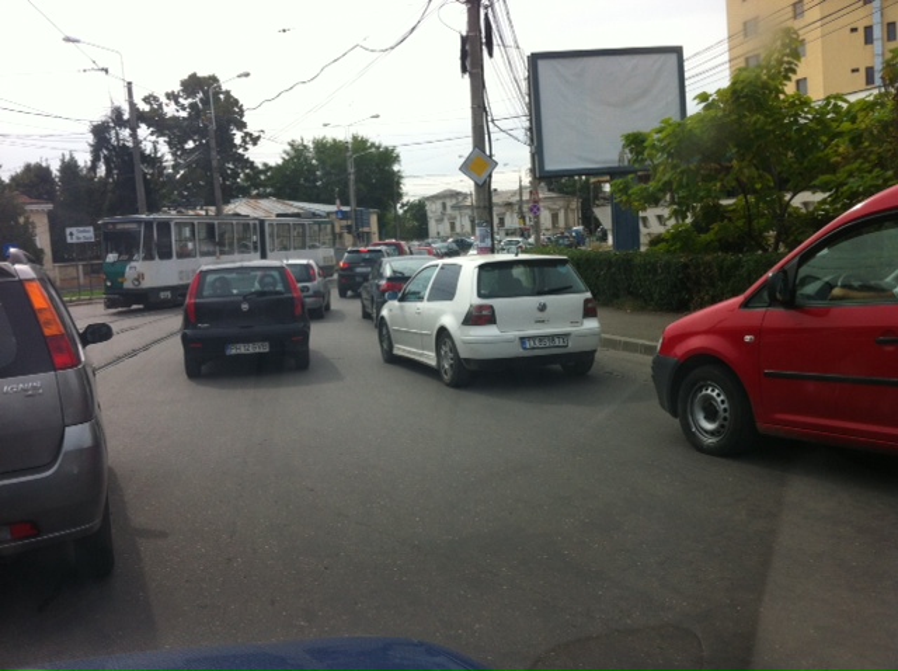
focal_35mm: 35
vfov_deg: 40.6
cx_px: 449
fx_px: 907
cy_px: 336
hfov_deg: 52.7
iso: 80
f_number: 2.8
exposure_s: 1/702
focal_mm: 3.85
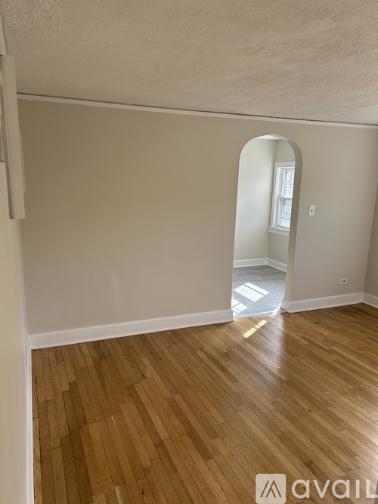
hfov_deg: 53.0
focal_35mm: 26
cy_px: 252
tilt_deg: -12.2
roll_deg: -2.0
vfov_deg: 67.3
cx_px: 189
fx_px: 379
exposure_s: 1/371
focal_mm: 5.7
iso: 50
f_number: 1.5
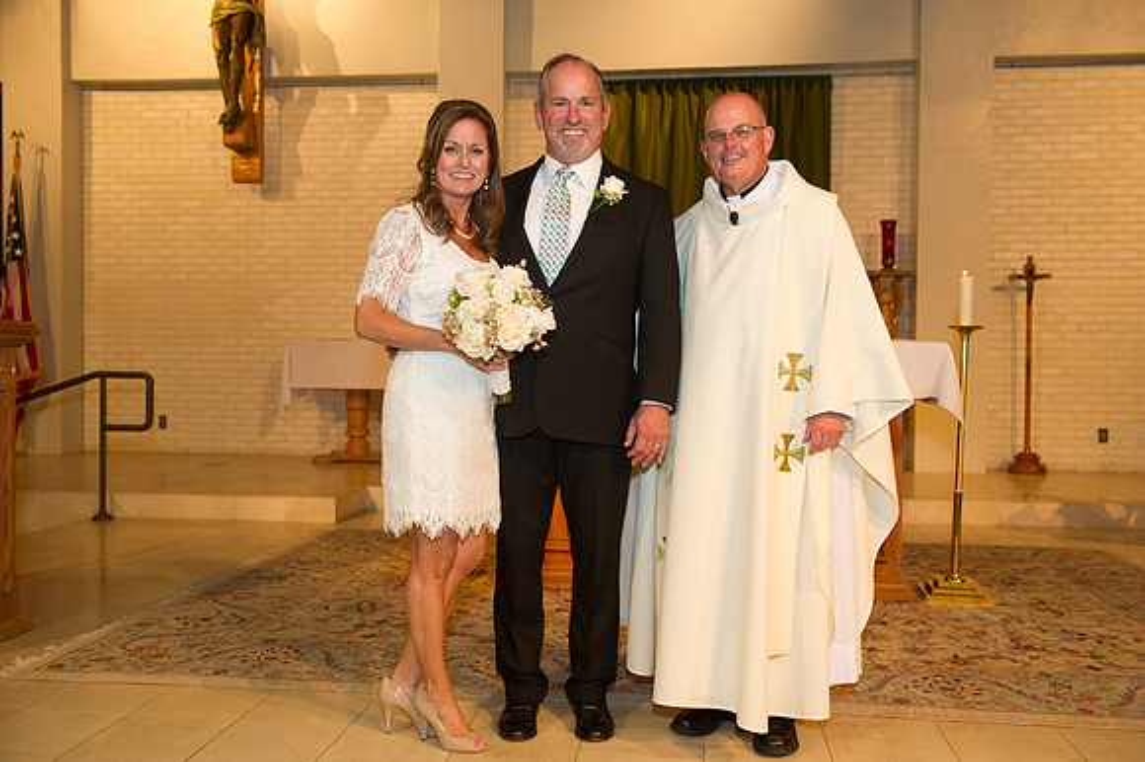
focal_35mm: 34
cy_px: 381
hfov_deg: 55.8
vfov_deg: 38.8
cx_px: 572
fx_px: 1081
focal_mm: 34
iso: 1250
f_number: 5
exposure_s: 1/100
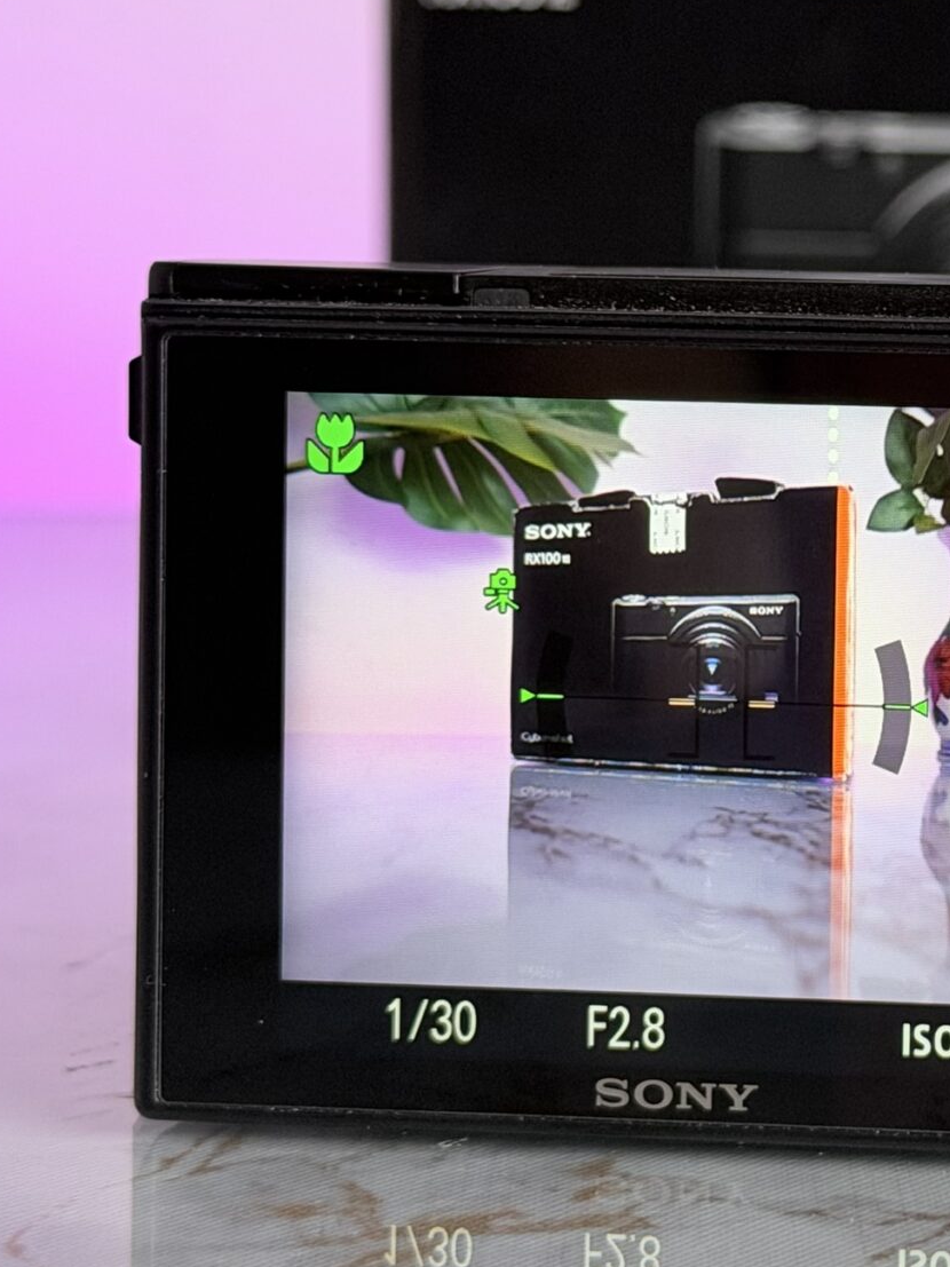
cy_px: 466
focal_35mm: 111
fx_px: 4062
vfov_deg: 17.7
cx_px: 956
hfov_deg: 13.2
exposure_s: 1/94
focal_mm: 6.76
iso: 80
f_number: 1.78
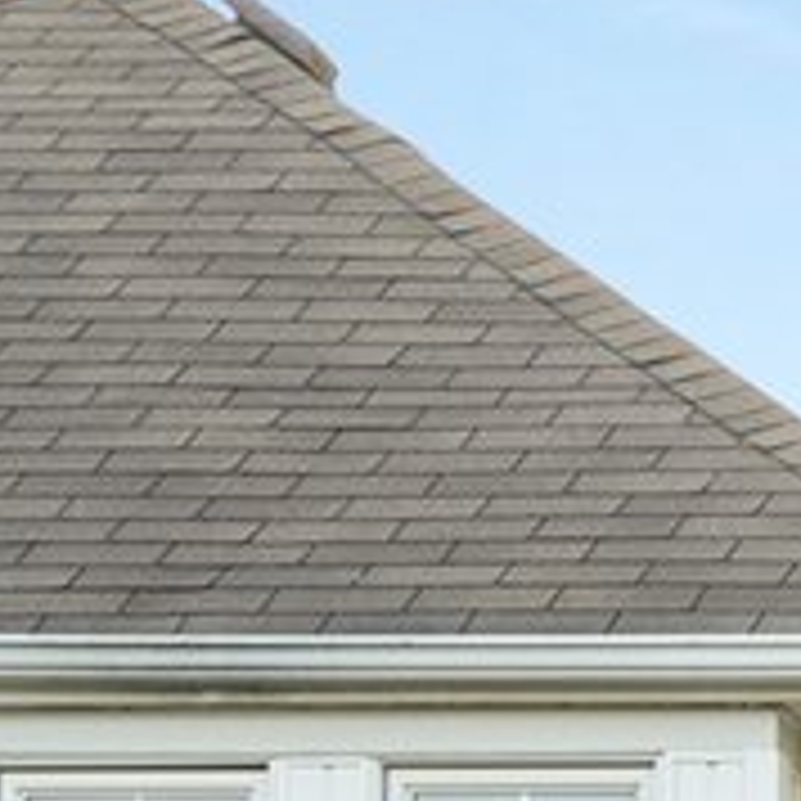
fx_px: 8980
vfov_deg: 5.0
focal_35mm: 343
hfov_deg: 4.6
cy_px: 1942
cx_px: 3478
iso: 800
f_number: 7.1
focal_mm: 35
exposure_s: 1/40
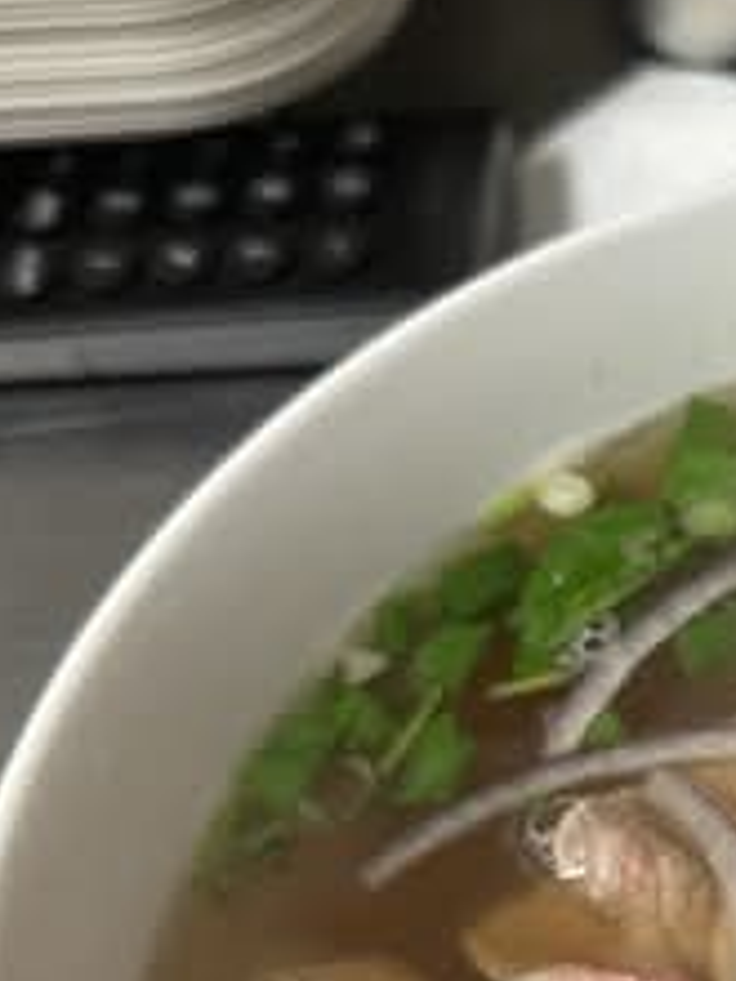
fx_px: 2268
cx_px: 1062
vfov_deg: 23.9
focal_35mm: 80
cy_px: 849
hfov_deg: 16.9
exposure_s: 1/62
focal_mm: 6.86
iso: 160
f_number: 1.78
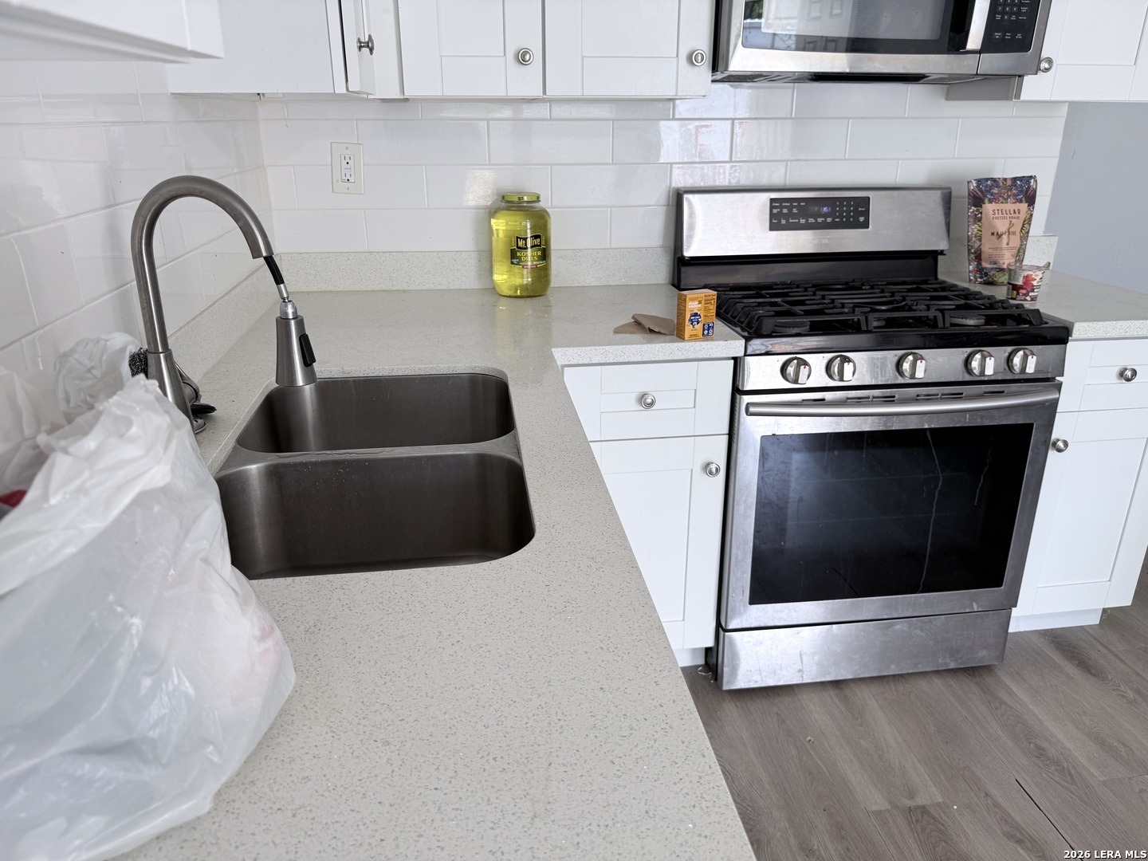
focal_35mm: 24
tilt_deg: -20.0
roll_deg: -0.7
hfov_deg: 71.6
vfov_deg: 56.8
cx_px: 574
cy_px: 430
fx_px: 796
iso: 80
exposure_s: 1/120
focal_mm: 6.76
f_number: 1.78
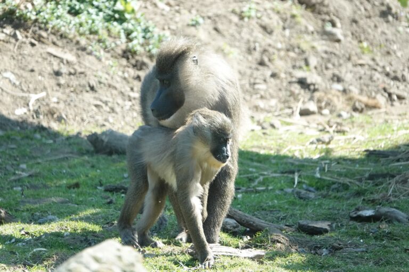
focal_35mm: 477
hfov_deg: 4.3
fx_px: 5419
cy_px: 136
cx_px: 204
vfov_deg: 2.9
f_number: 4
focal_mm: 174.93
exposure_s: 1/1250
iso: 1250
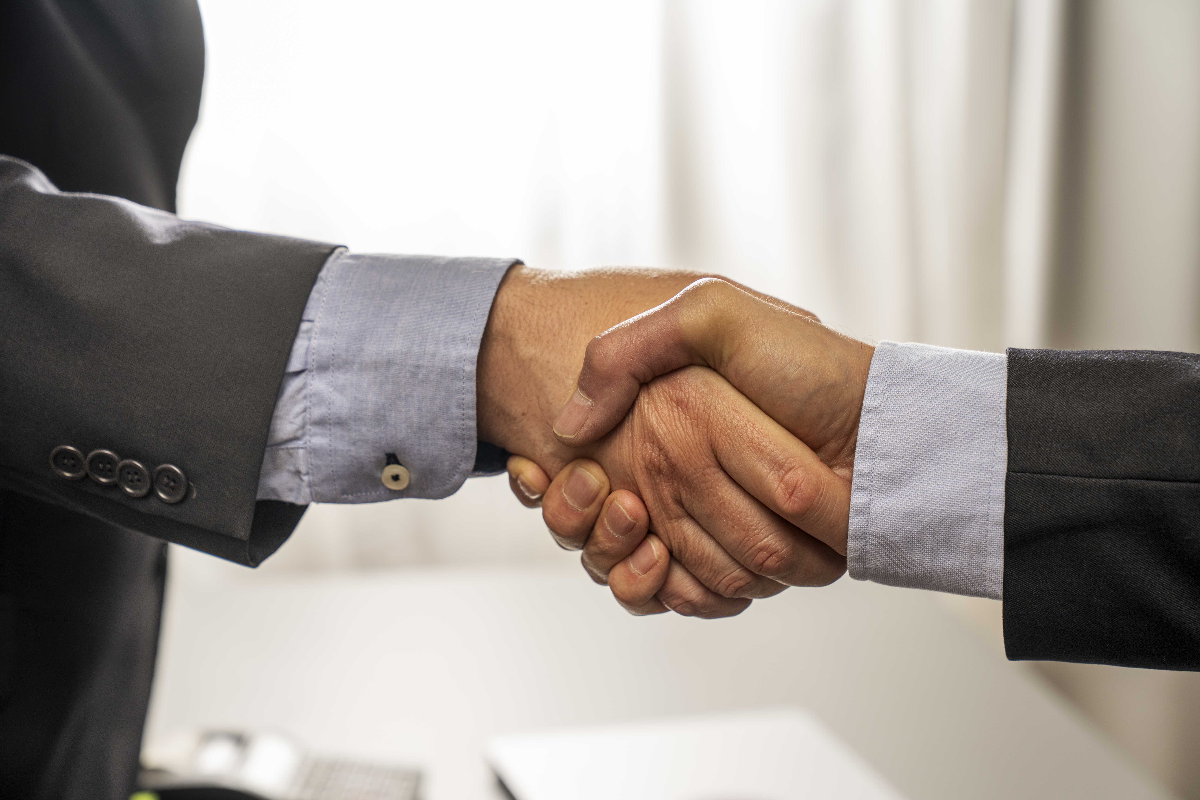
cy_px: 400
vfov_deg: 19.5
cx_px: 600
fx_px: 2333
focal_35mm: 70
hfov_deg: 28.8
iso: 250
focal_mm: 70
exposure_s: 1/250
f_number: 4.5
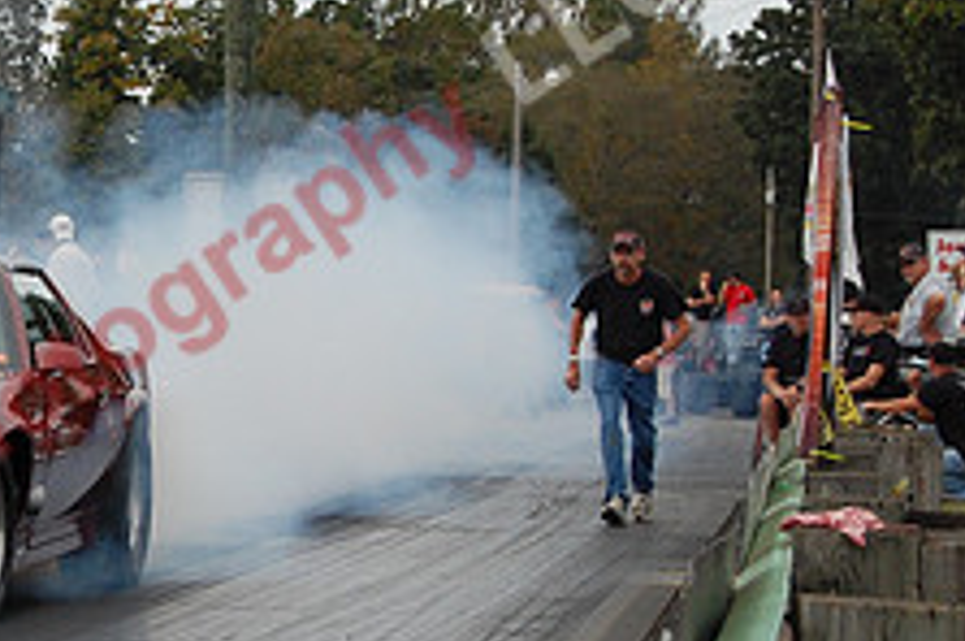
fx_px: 4390
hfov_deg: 12.4
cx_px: -61
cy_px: 485
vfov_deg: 8.3
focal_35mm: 164
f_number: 5.3
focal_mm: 42
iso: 720
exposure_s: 1/500
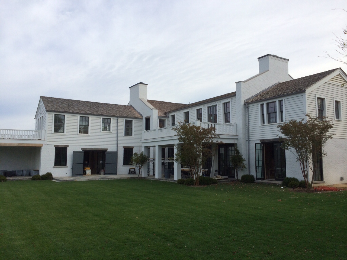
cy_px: 130
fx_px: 301
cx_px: 174
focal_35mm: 30
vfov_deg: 46.8
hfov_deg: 60.0
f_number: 2.2
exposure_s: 1/1580
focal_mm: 4.12
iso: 40
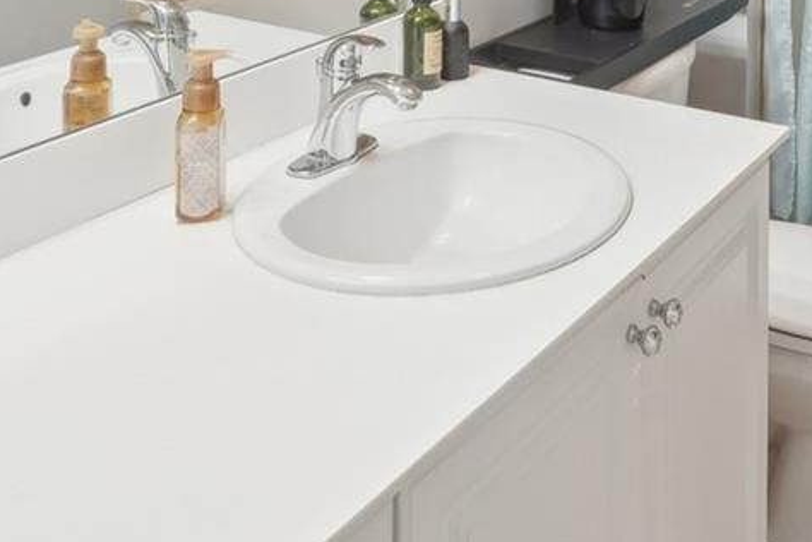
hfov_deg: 36.8
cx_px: 463
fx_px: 1218
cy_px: -293
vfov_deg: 20.9
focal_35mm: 54
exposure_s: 1/10
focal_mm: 16
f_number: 8
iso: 400
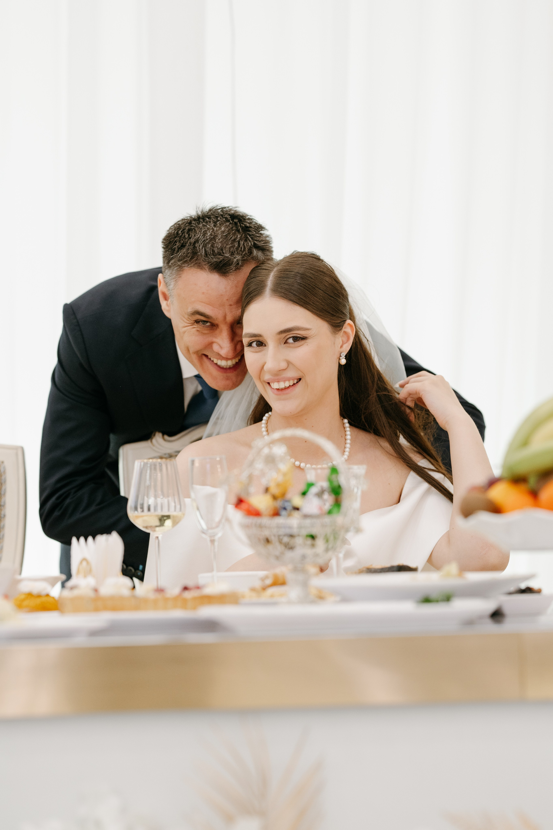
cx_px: 276
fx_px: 3113
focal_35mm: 135
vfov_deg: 15.2
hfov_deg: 10.2
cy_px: 415
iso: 2000
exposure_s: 1/320
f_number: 2.8
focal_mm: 135
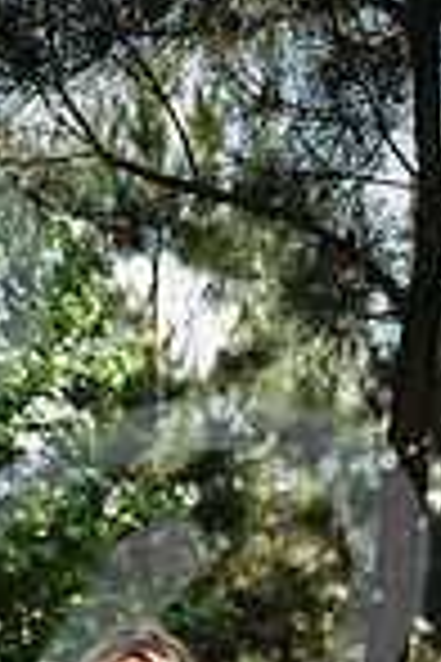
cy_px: 901
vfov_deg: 18.1
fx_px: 1911
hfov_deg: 12.5
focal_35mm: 104
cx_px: -216
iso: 50
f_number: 2.8
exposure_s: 1/200
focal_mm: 34
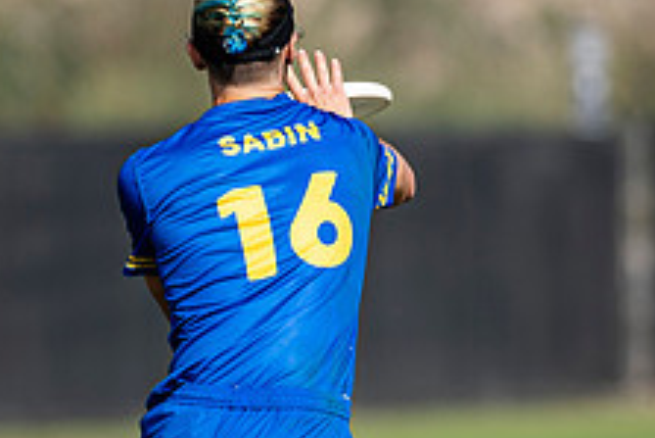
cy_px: 448
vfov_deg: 1.2
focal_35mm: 1172
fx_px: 21337
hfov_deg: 1.8
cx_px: 385
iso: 100
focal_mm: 300
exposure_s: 1/1250
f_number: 3.2
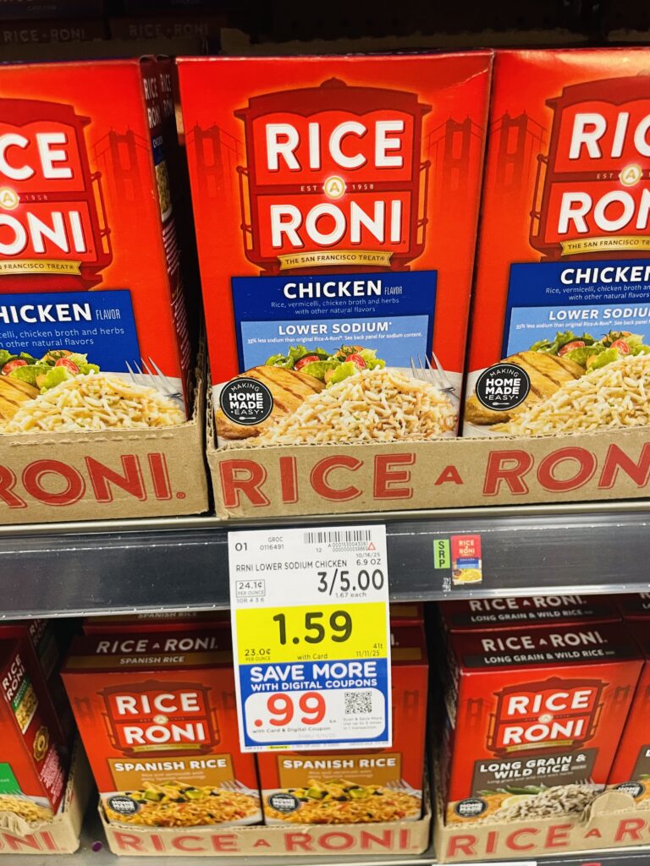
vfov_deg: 67.3
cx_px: 325
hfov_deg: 53.1
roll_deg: +1.5
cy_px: 433
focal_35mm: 26
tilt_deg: -30.7
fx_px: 651
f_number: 1.6
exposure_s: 1/60
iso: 320
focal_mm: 4.2
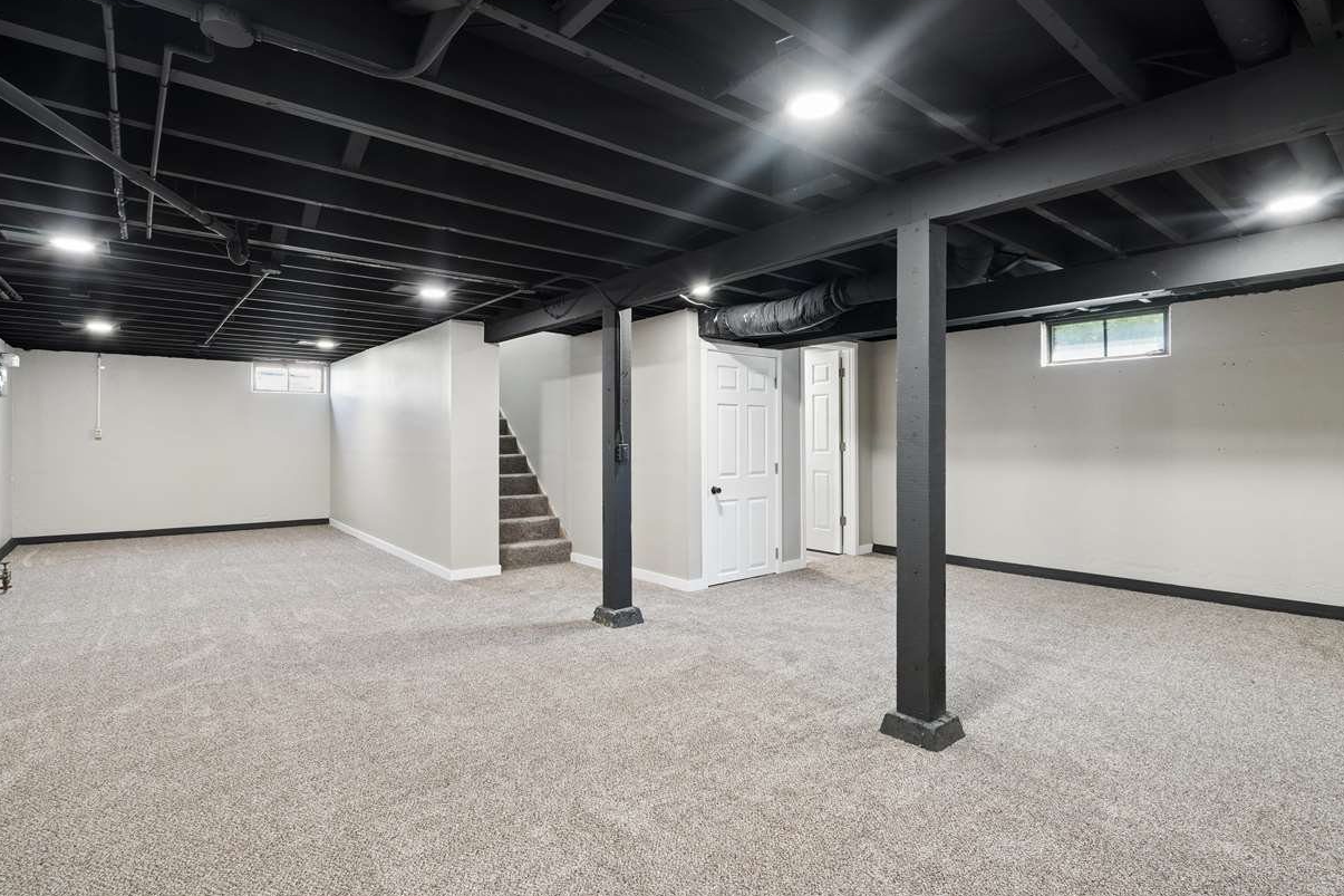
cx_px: 655
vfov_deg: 70.4
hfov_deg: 93.3
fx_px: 635
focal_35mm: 17
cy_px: 423
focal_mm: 16
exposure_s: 1/2
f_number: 10
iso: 400
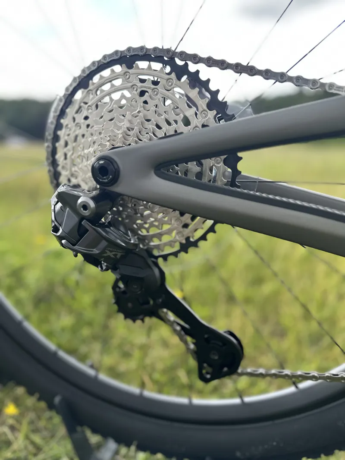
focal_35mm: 24
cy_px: 230
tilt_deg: -12.8
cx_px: 172
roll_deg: -2.0
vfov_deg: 71.6
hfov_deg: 56.8
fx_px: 319
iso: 80
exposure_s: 1/376
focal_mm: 6.86
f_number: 1.78
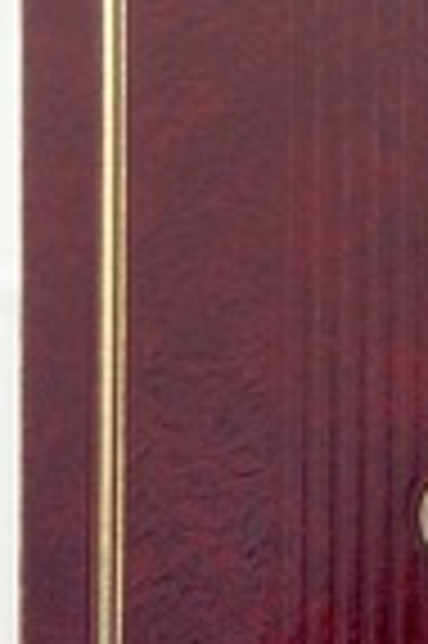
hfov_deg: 10.8
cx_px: 719
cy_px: 293
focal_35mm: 120
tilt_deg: -88.8
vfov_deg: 17.1
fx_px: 2145
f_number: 2.4
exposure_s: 1/30
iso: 50
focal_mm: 4.12
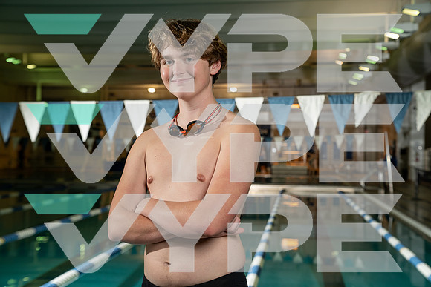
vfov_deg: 24.6
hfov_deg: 36.2
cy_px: 144
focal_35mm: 55
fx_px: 659
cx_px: 216
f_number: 4.5
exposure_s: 1/250
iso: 640
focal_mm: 55
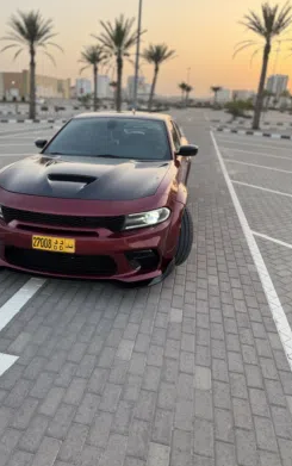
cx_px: 117
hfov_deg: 47.4
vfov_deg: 70.4
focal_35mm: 26
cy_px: 236
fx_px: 330
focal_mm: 6.76
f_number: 1.78
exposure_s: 1/189
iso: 80
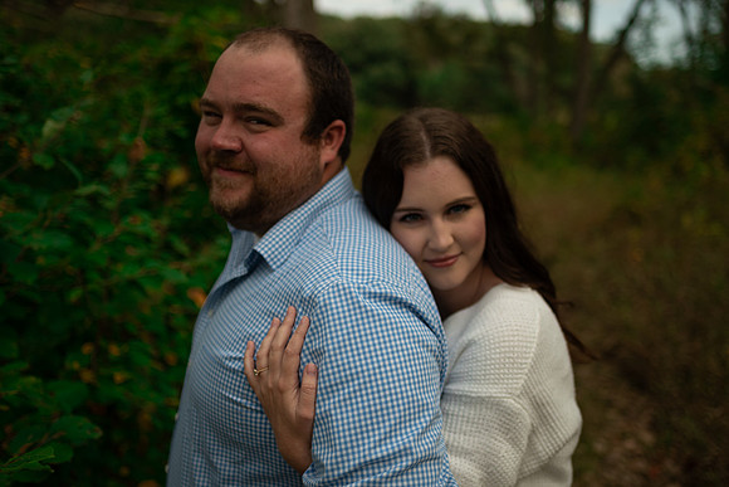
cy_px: 244
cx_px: 364
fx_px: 709
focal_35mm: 35
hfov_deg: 54.4
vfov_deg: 37.9
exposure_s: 1/1250
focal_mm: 35
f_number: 1.8
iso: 100
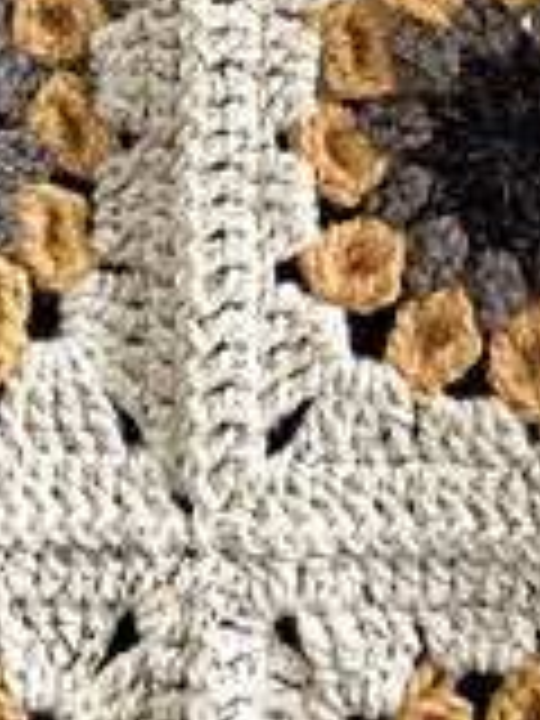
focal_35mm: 100
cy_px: -94
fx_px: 2080
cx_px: 376
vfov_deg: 18.8
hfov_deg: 14.8
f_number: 2.2
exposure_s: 1/60
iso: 160
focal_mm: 2.87
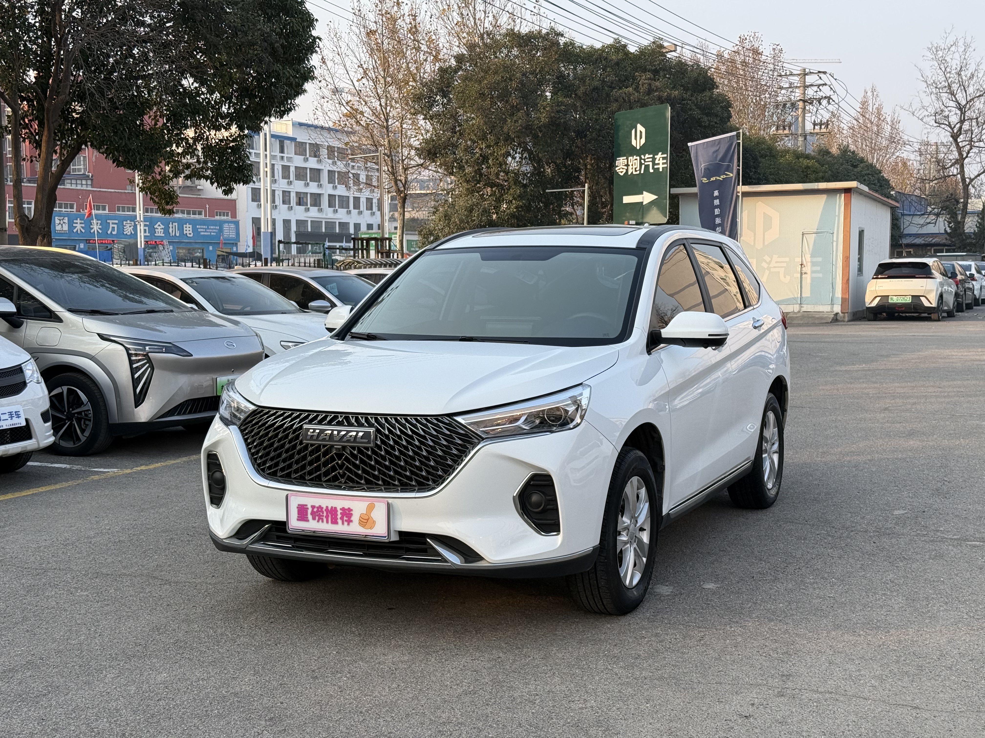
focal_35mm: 48
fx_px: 1366
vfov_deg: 30.3
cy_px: 369
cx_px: 492
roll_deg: +0.6
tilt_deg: -5.2
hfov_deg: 39.7
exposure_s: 1/1116
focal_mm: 6.76
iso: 80
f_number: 1.78
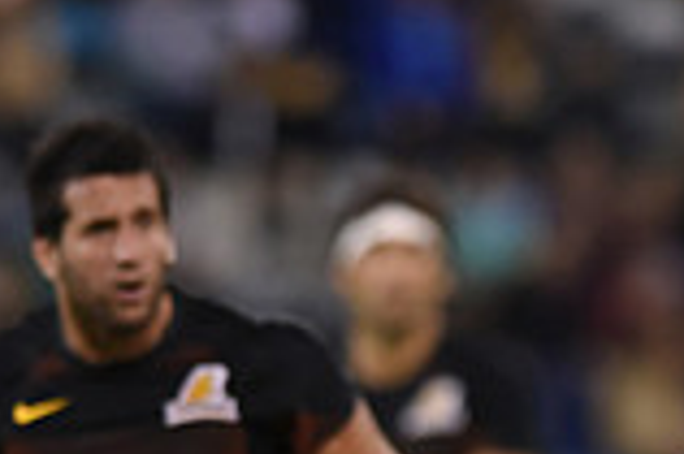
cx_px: 333
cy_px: 819
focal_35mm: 1104
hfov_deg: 1.9
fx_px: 20954
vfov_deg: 1.2
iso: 2000
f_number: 2.8
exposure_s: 1/800
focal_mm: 300
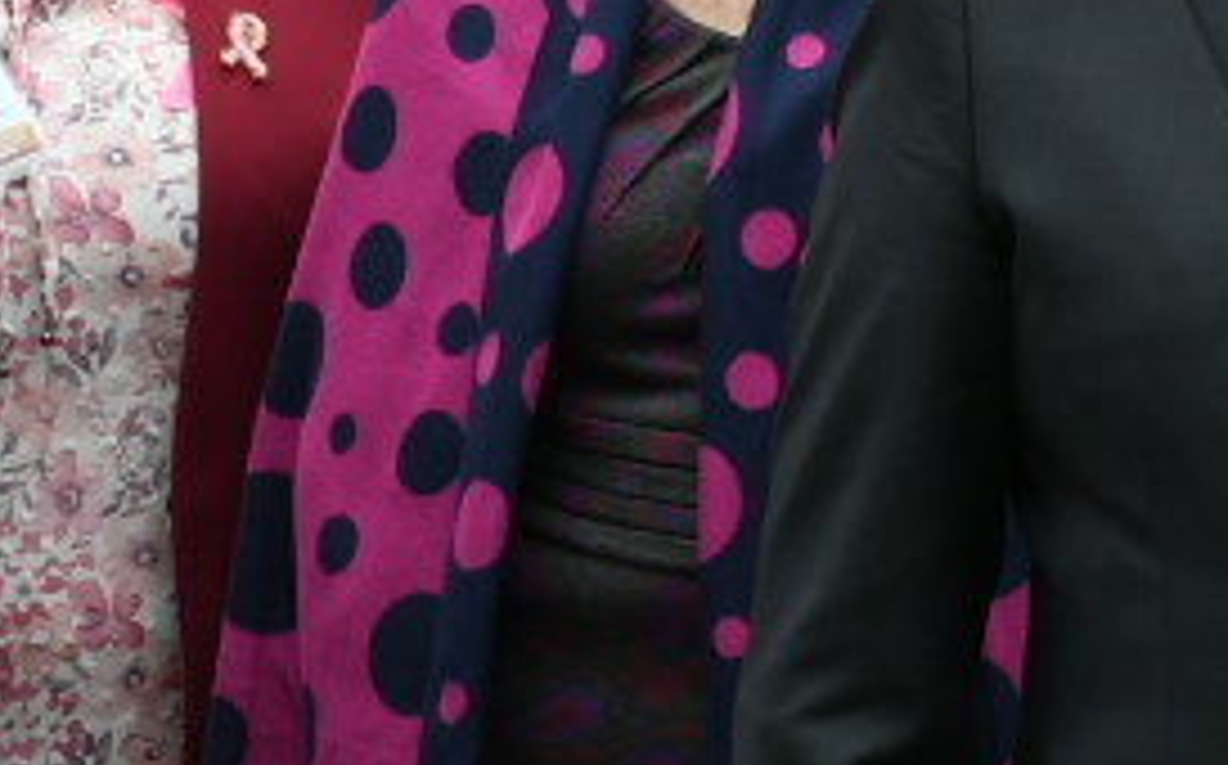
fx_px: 22667
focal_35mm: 678
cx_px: 1147
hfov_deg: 3.1
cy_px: -612
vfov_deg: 1.9
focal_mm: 75
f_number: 6.3
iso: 160
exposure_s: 1/160
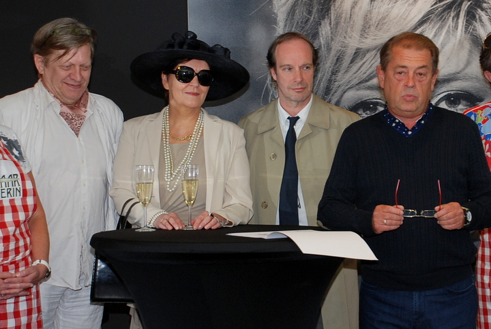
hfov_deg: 33.3
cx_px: 246
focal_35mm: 60
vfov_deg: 22.7
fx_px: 820
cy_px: 164
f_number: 5.6
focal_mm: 40
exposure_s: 1/60
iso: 320
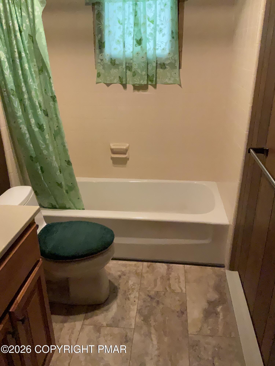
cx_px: 138
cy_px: 183
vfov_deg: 61.7
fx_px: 307
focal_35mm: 29
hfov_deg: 48.2
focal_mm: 3
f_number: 1.8
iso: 640
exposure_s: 1/120
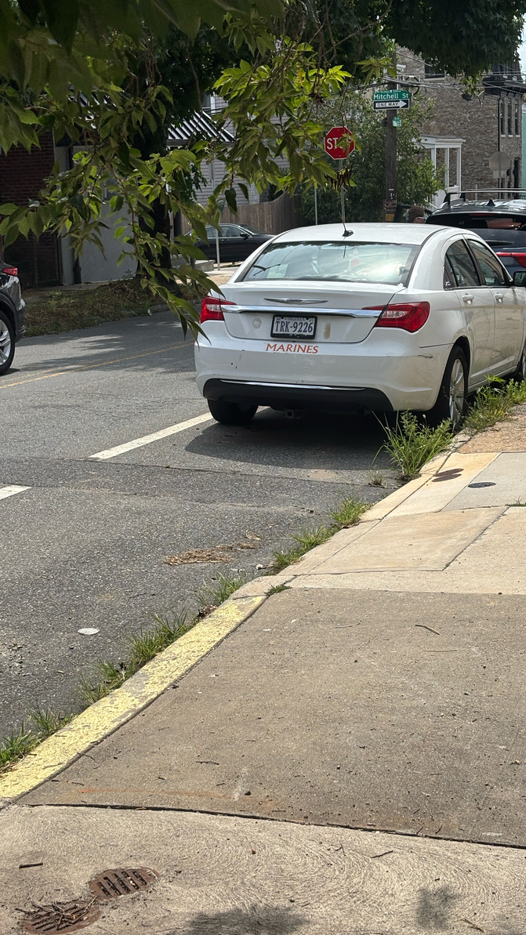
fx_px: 1413
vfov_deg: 36.6
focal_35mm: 57
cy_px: 469
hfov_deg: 21.1
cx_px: 254
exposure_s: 1/2513
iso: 32
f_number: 1.6
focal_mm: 5.96
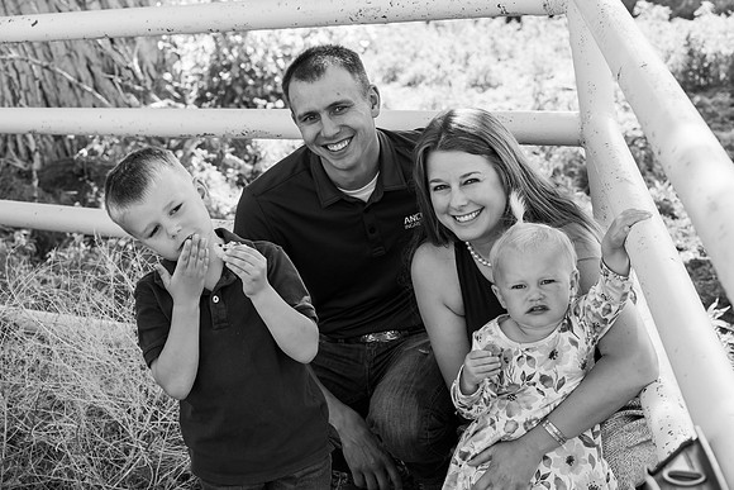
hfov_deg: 23.9
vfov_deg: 16.1
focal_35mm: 85
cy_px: 245
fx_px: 1733
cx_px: 367
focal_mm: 85
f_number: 8
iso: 800
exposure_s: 1/500
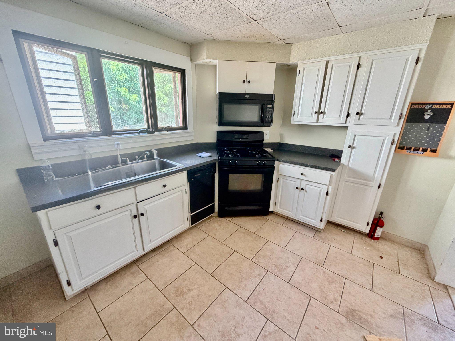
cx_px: 228
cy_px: 170
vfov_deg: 85.7
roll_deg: -1.7
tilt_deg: -18.5
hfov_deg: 102.1
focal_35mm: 14
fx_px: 184
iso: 320
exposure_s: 1/78
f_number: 2.2
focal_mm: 2.22
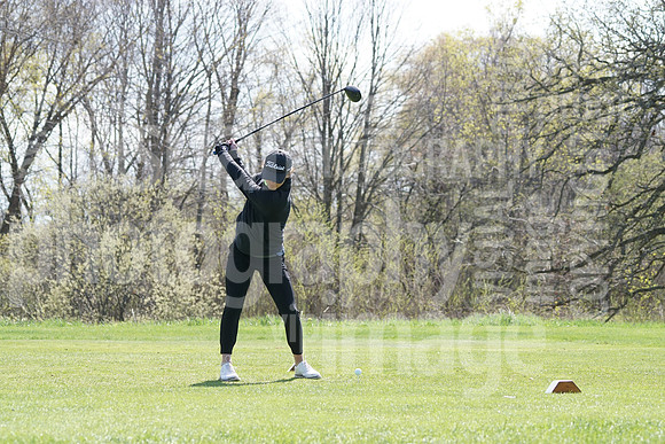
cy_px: 222
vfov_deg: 11.4
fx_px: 2217
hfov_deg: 17.1
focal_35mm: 120
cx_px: 332
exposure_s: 1/1000
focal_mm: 80
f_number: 5
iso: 500
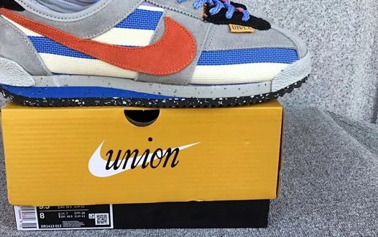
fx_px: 412
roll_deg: +0.9
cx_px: 154
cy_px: 91
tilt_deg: -17.2
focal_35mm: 40
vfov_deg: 31.9
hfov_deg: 49.0
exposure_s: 1/100
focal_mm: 3.3
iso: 25
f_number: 2.4
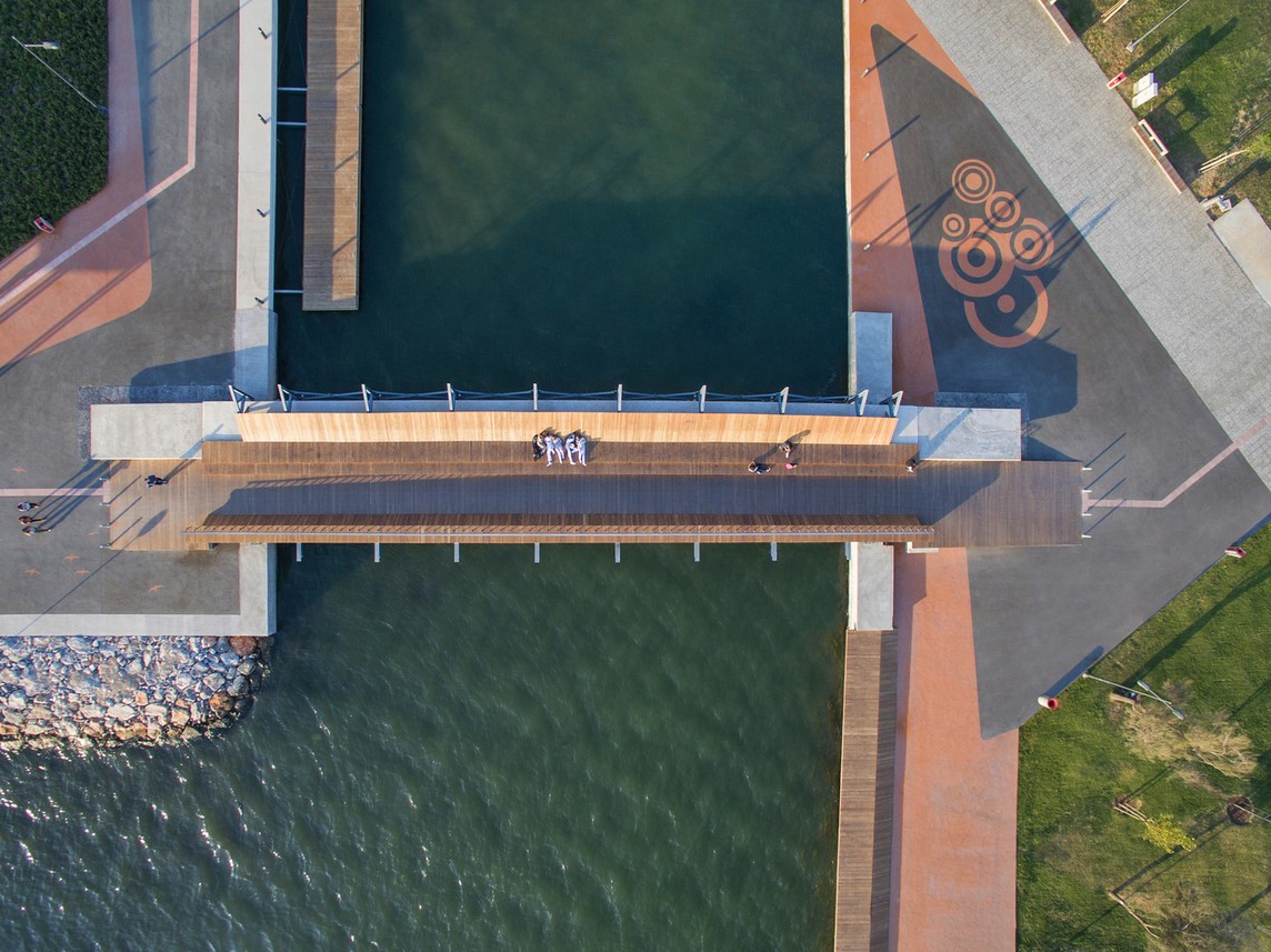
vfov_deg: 63.4
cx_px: 606
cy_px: 495
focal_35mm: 21
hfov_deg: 79.0
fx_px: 771
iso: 100
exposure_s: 1/220
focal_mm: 3.61
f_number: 2.8
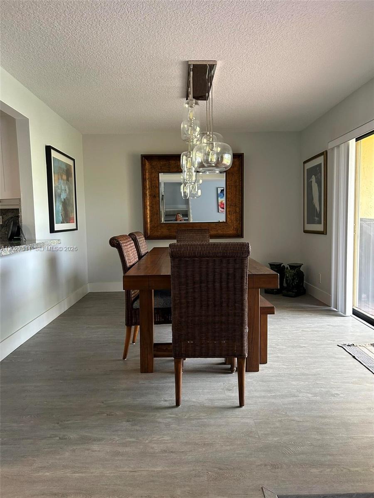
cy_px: 249
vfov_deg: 67.3
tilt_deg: -5.6
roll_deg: +0.0
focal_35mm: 26
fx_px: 375
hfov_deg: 53.1
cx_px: 187
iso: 160
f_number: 1.5
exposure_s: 1/60
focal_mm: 5.7
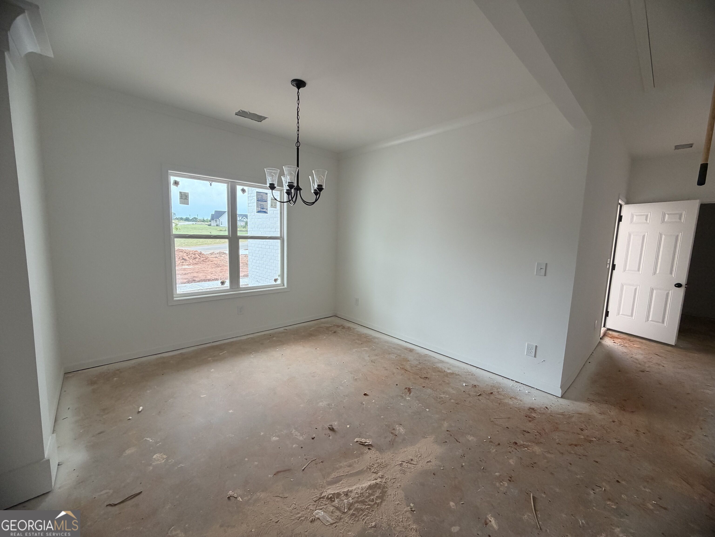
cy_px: 268
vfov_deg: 85.7
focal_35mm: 14
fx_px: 289
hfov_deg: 102.1
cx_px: 358
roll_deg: -1.1
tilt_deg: -7.5
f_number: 2.2
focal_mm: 2.22
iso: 200
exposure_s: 1/121
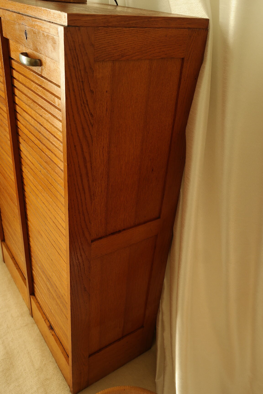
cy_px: 197
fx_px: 329
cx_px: 132
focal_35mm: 30
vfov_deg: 61.9
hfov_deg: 43.6
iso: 400
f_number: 5.6
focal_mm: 20
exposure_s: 1/30
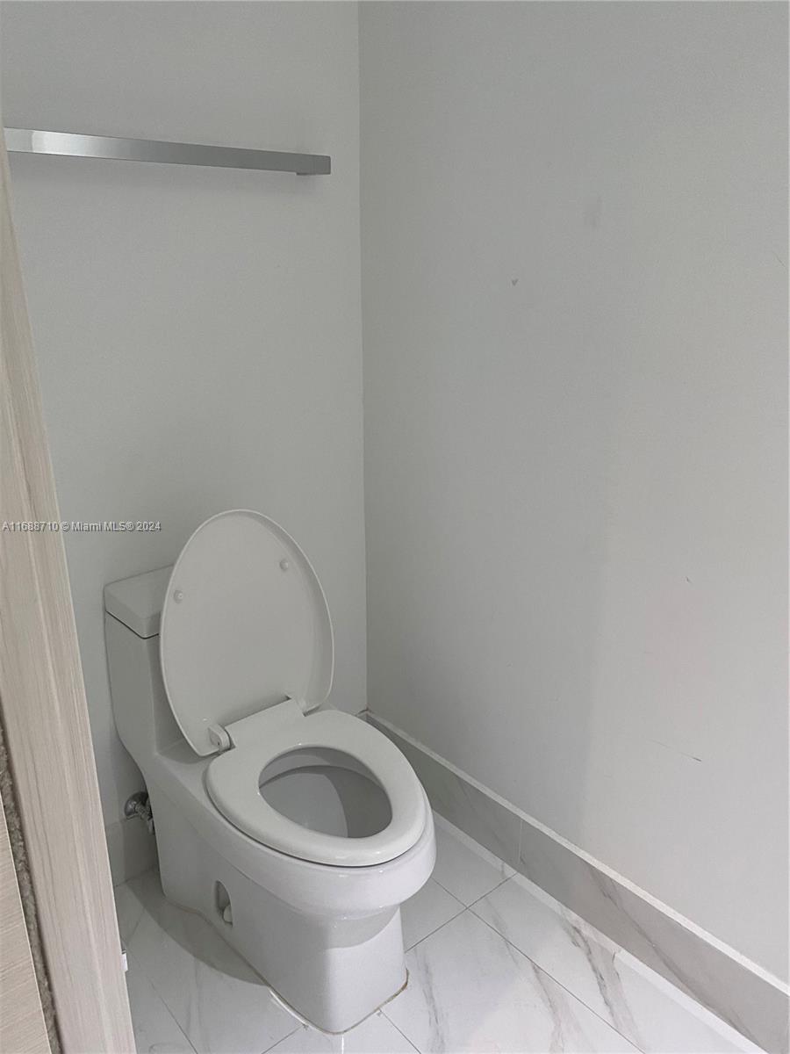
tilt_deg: -18.8
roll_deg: -0.6
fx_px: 791
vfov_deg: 67.3
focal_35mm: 26
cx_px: 395
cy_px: 527
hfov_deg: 53.1
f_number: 1.8
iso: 160
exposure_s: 1/60
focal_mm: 4.25
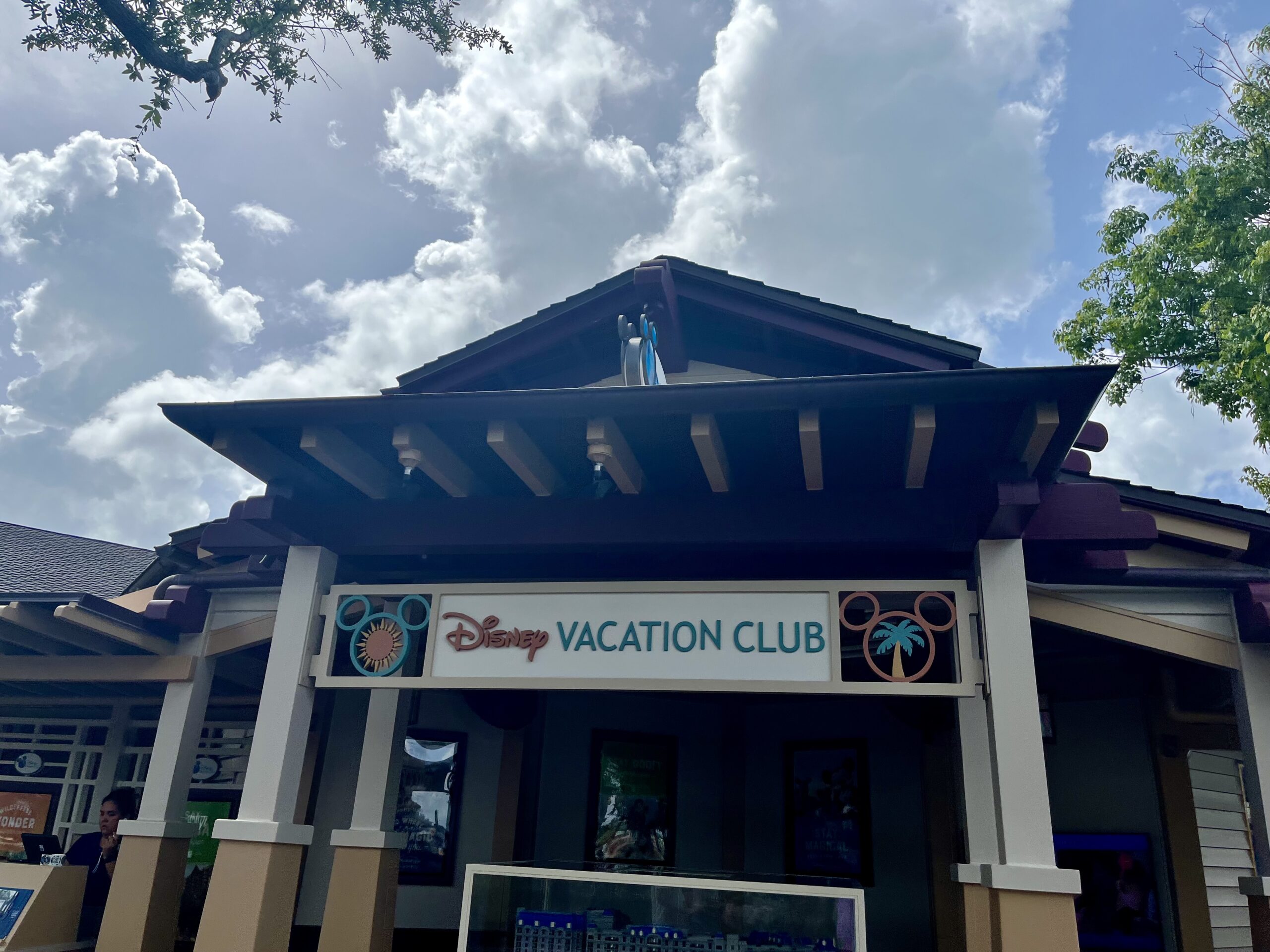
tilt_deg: +18.7
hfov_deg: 67.3
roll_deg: -4.4
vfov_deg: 53.1
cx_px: 635
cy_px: 476
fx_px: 954
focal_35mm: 26
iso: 50
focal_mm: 5.1
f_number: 1.6
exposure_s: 1/4484
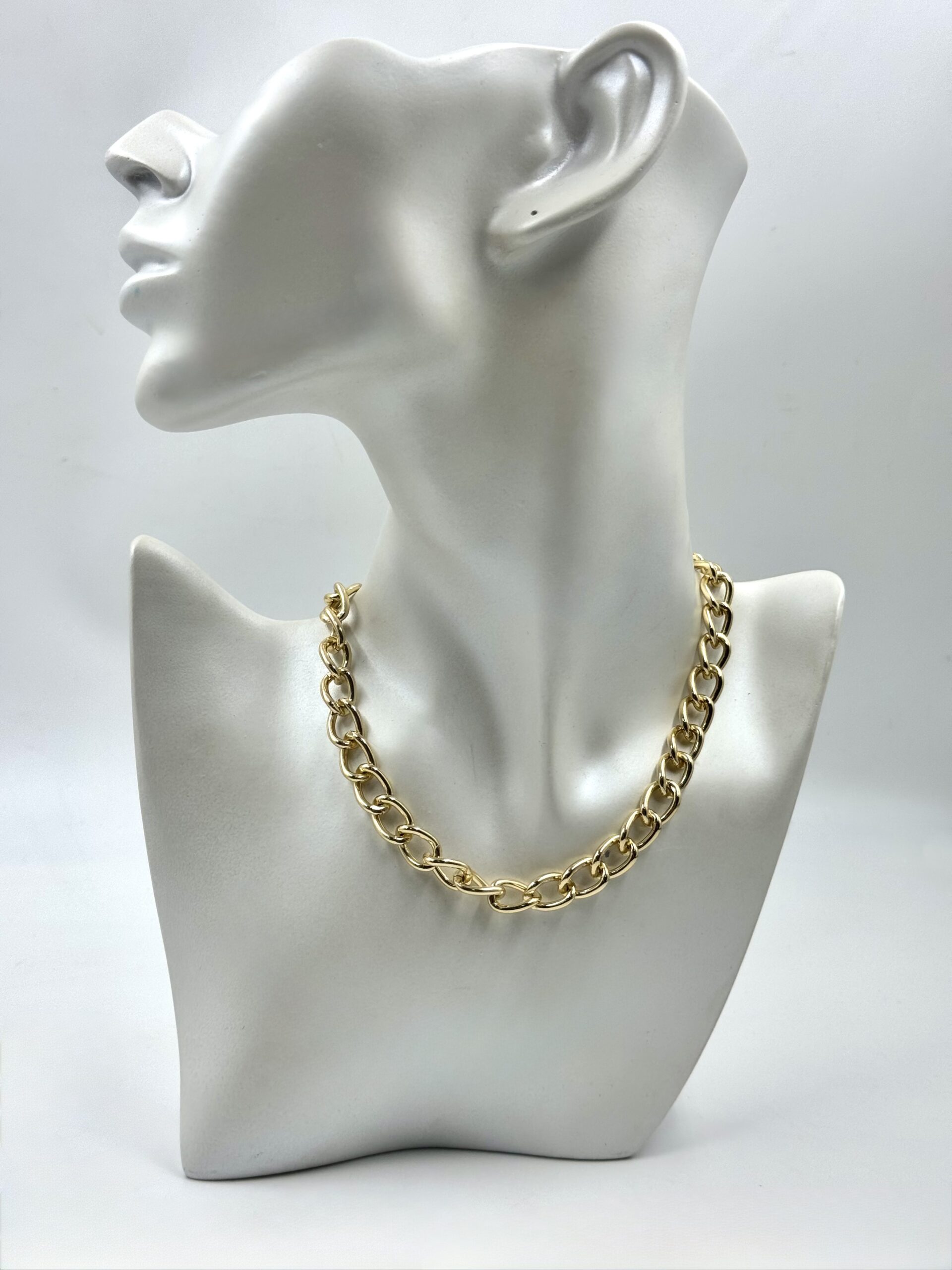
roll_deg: -0.8
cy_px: 635
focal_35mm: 48
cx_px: 476
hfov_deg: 30.3
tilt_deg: -12.3
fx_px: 1760
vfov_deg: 39.7
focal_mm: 6.76
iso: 64
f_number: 1.78
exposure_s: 1/1076
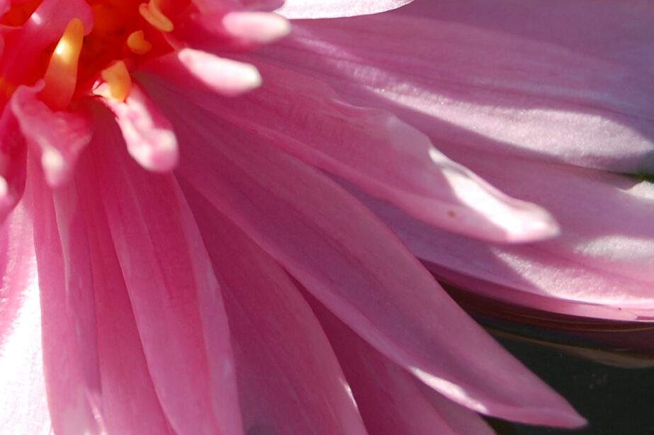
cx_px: 119
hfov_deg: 9.9
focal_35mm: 208
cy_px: -72
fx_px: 3776
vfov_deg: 6.6
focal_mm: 50
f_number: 9
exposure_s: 1/320
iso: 200
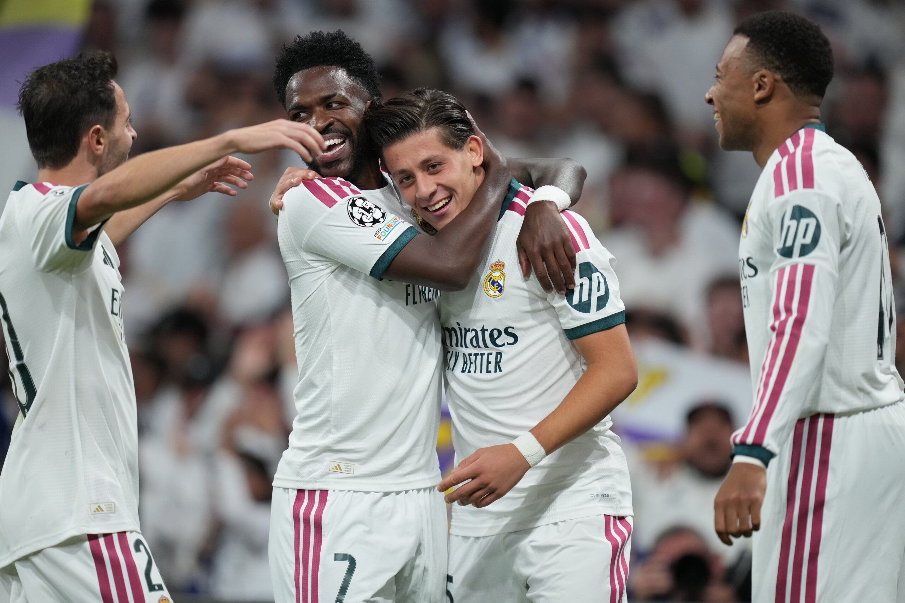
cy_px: 302
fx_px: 10055
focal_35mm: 400
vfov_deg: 3.4
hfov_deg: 5.2
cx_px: 452
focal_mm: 400
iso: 3200
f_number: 2.8
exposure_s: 1/3200
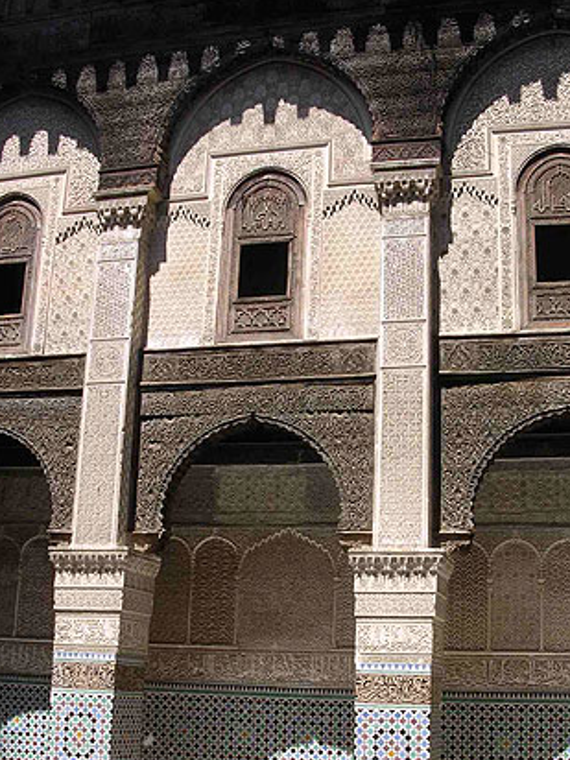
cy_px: 456
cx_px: 304
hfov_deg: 30.3
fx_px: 1054
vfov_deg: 39.5
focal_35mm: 48
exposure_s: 1/157
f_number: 5.6
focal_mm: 5.8
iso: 100
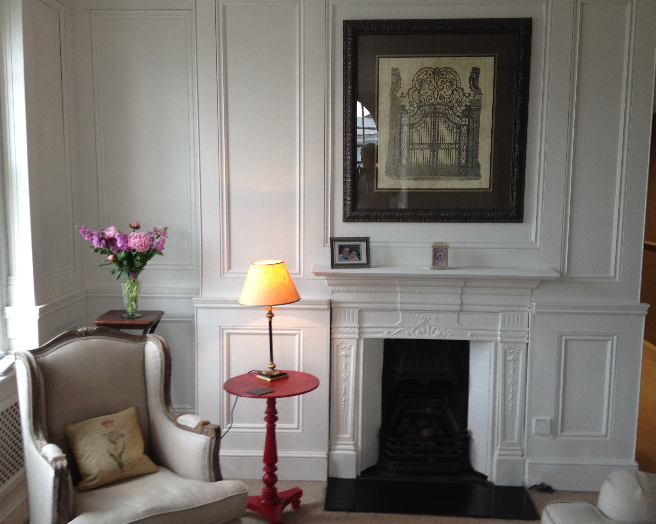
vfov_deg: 40.1
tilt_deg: -6.9
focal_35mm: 37
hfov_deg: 49.1
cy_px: 258
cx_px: 339
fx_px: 718
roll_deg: +0.5
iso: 50
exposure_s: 1/30
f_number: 2.4
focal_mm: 4.28
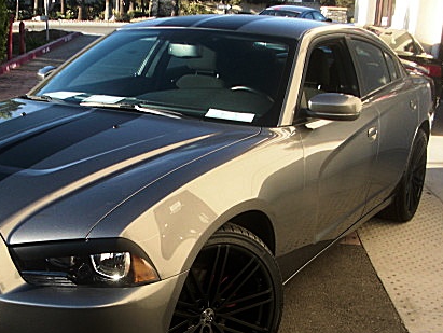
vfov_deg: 26.0
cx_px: 130
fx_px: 717
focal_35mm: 56
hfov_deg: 33.9
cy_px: 223
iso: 50
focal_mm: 6.3
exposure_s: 1/200
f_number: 2.8
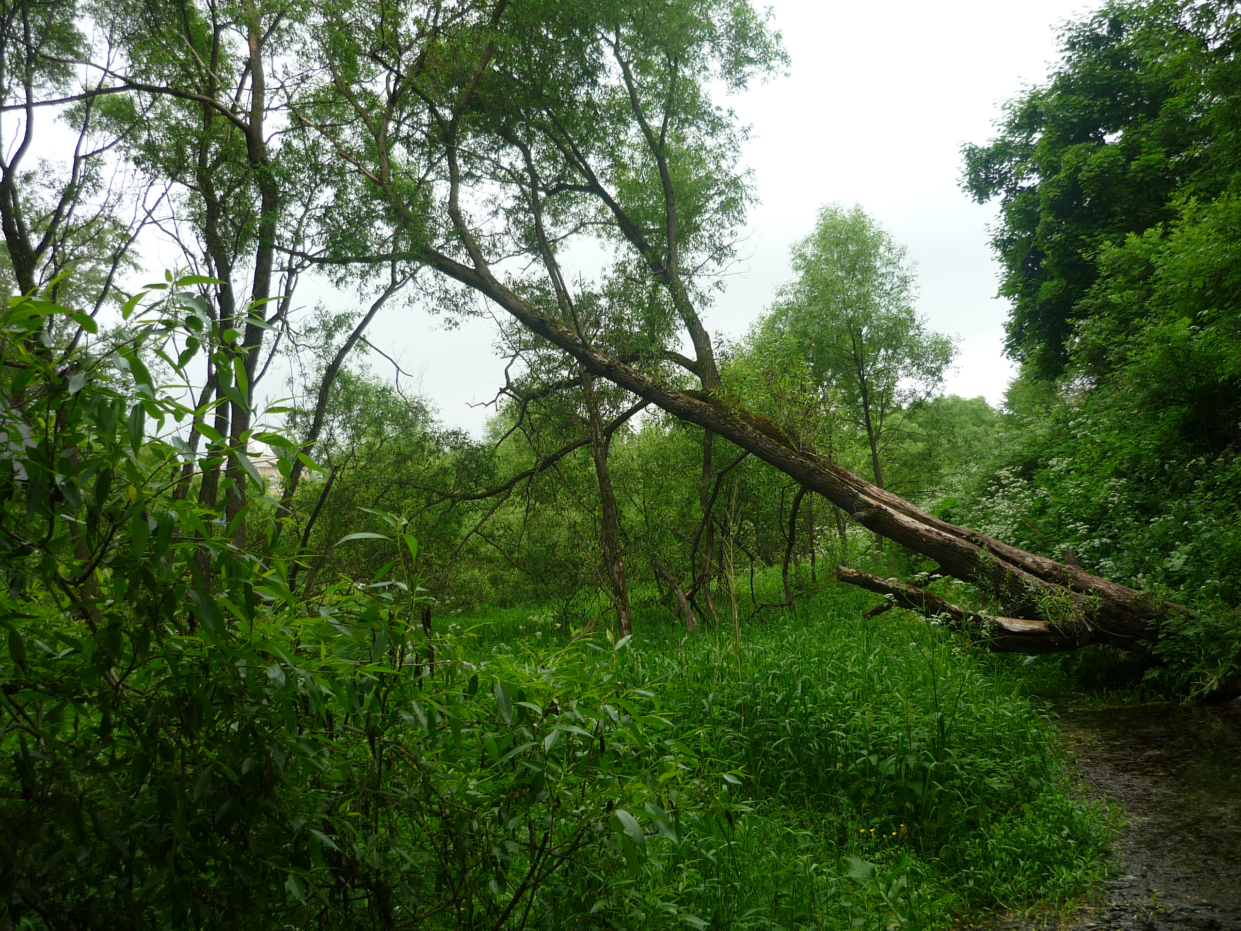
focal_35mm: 33
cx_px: 620
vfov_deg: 42.9
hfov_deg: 55.4
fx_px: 1183
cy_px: 466
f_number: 2.8
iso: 100
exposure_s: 1/250
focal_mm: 5.5
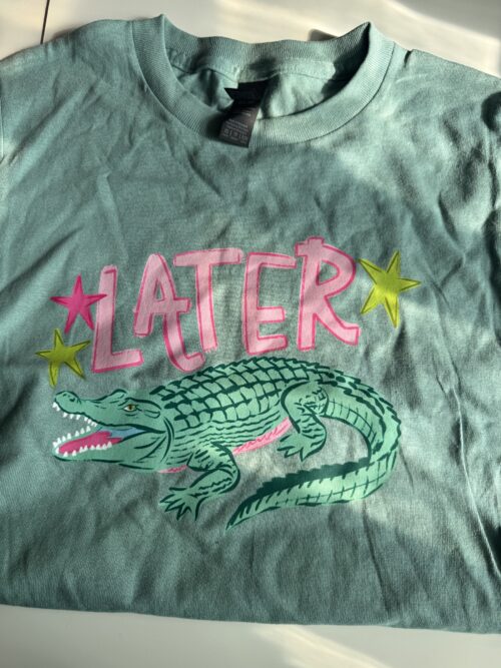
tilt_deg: -79.7
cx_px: 250
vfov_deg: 71.6
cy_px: 334
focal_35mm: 24
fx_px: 463
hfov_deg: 56.8
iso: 80
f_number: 1.78
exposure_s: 1/1238
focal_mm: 6.76
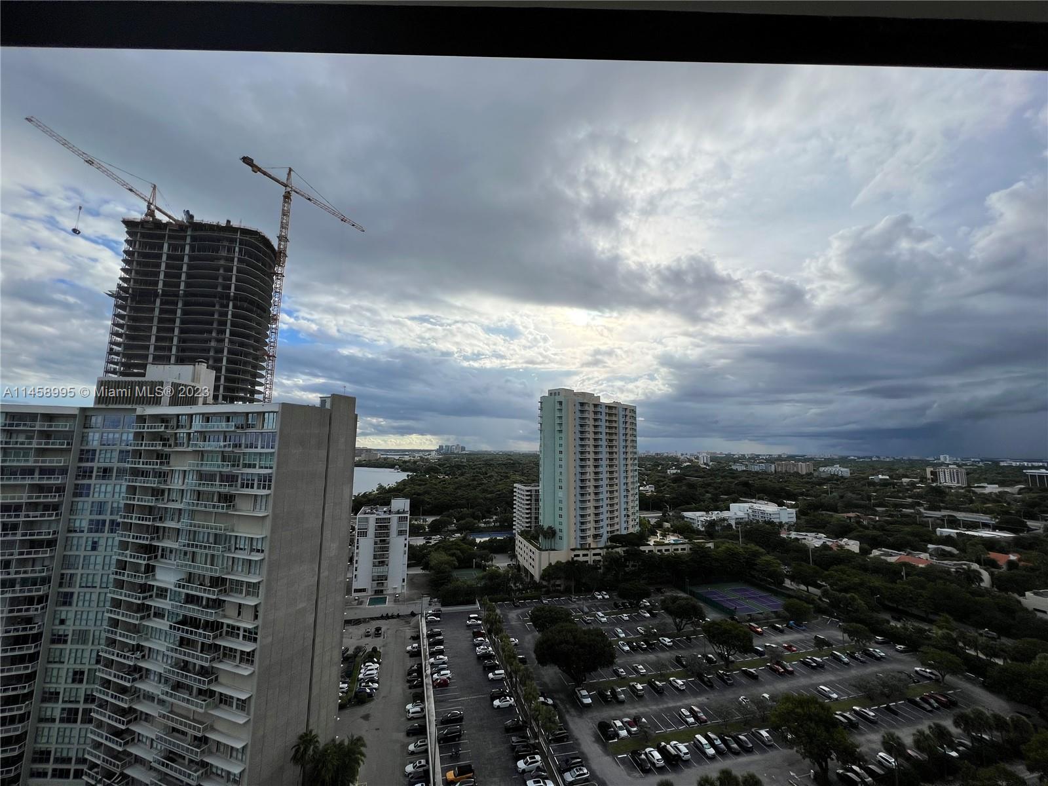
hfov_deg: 106.2
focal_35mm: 13
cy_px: 393
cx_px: 524
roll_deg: -0.9
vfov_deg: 89.9
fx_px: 394
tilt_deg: +7.5
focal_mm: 1.57
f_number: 1.8
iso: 32
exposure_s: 1/4065
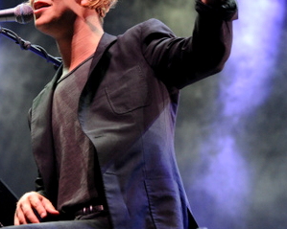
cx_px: 68
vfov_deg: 5.7
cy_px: 37
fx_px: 2301
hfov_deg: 7.1
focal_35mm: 271
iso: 1250
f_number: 4
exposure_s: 1/100
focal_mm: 120
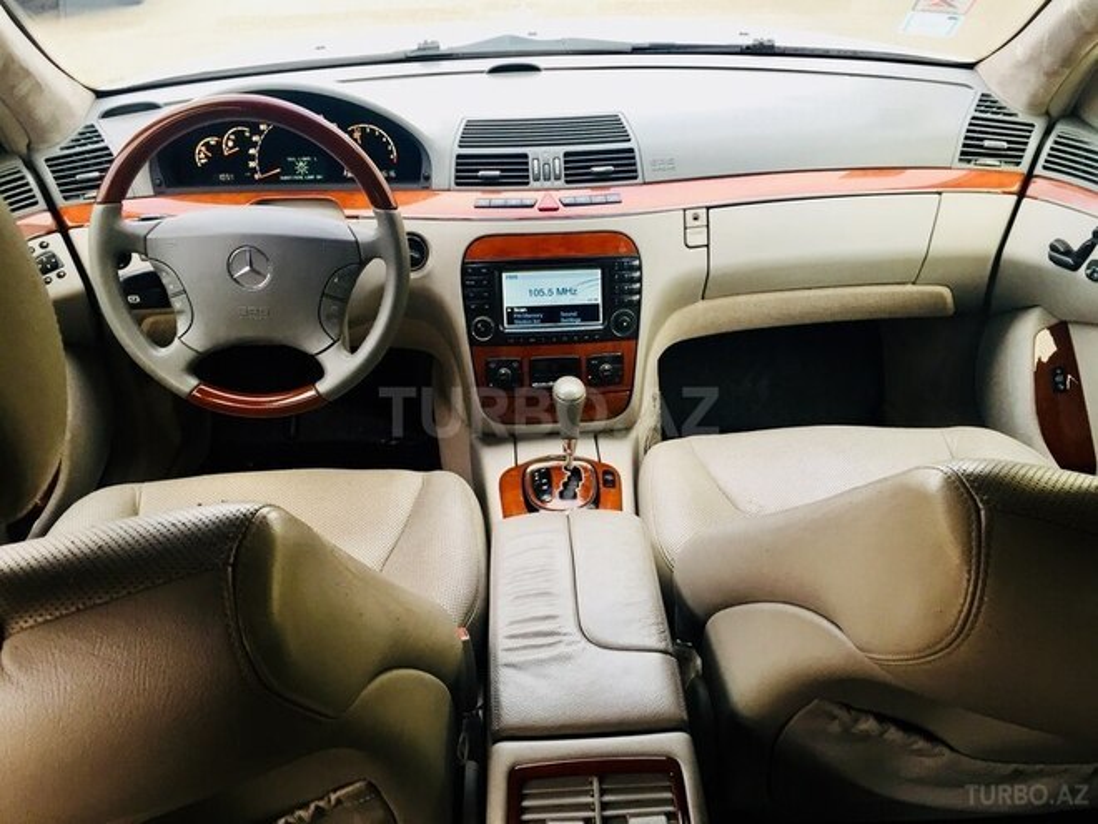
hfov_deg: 61.7
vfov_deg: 48.2
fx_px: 920
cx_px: 549
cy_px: 412
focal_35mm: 29
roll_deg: +2.0
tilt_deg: -33.7
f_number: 2.2
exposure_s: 1/33
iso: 40
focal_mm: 4.15
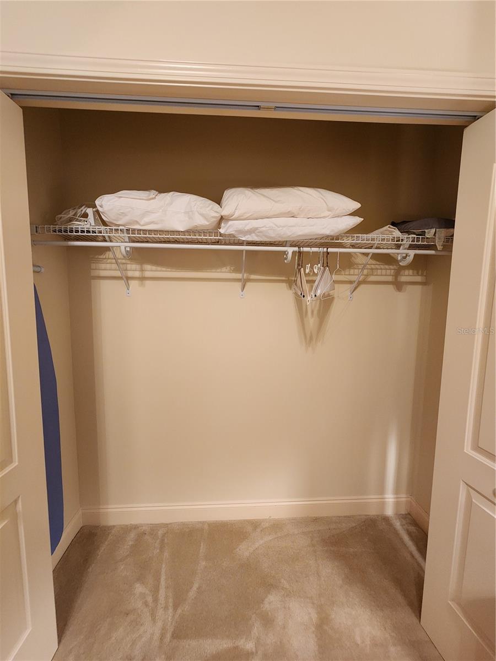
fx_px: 248
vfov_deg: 106.2
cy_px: 330
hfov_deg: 89.9
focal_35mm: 13
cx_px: 248
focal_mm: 2.2
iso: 500
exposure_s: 1/30
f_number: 2.2
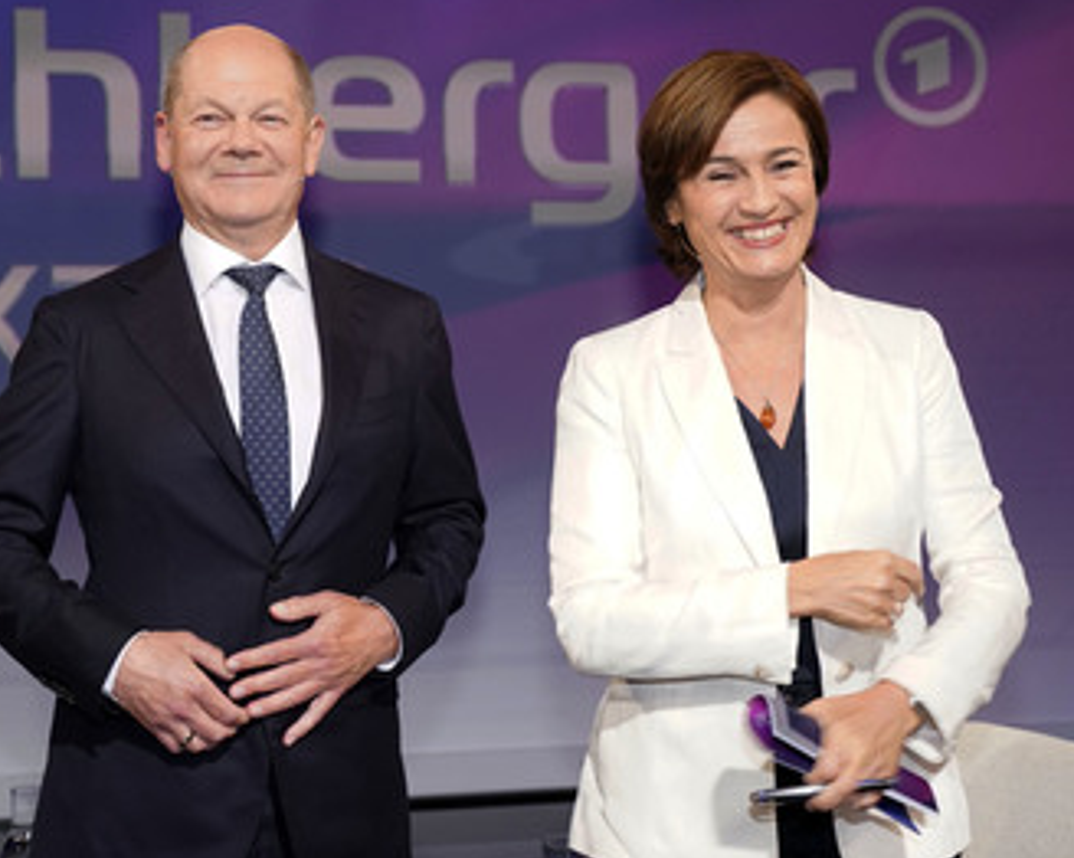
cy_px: 468
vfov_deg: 30.8
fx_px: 1557
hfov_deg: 38.0
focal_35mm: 49
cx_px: 476
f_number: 5
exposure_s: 1/125
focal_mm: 38
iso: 2000
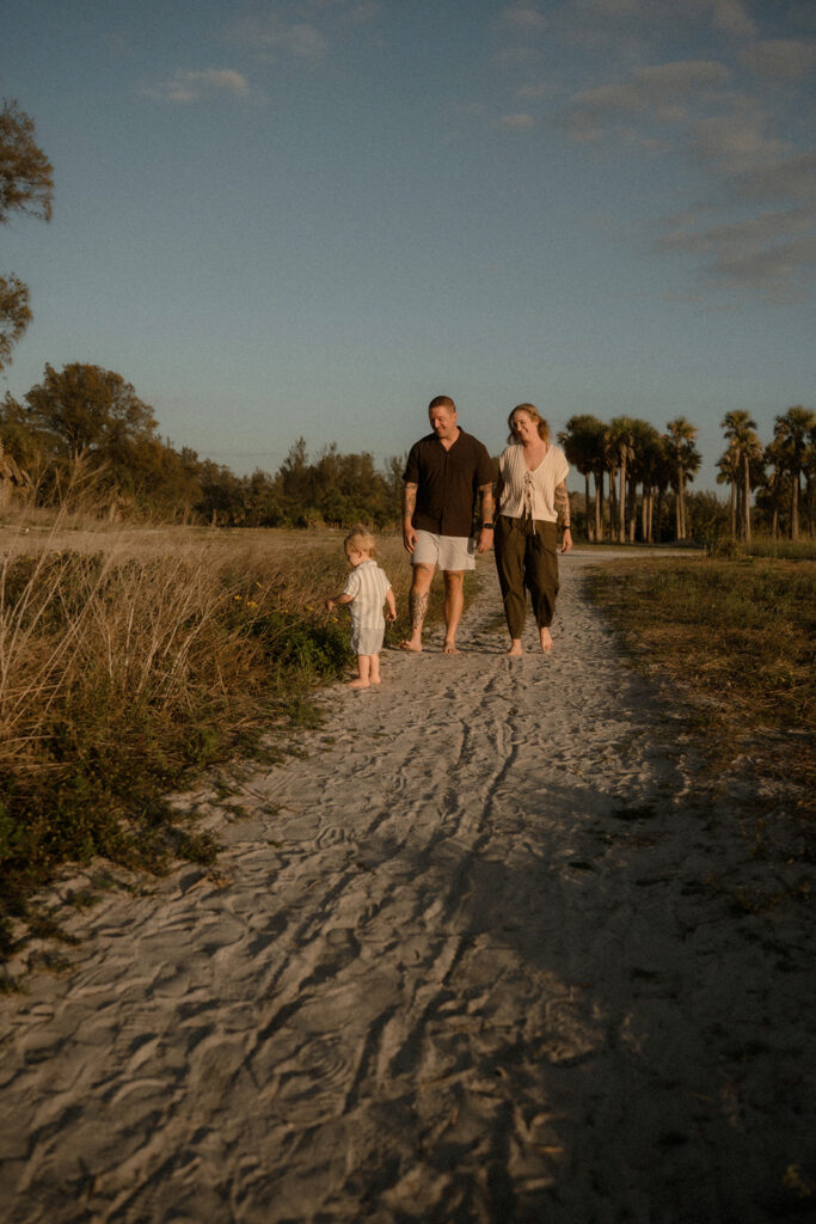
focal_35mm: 35
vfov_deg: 54.4
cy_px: 612
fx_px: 1190
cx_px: 408
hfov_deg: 37.9
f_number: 3.2
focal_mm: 35
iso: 64
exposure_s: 1/1000
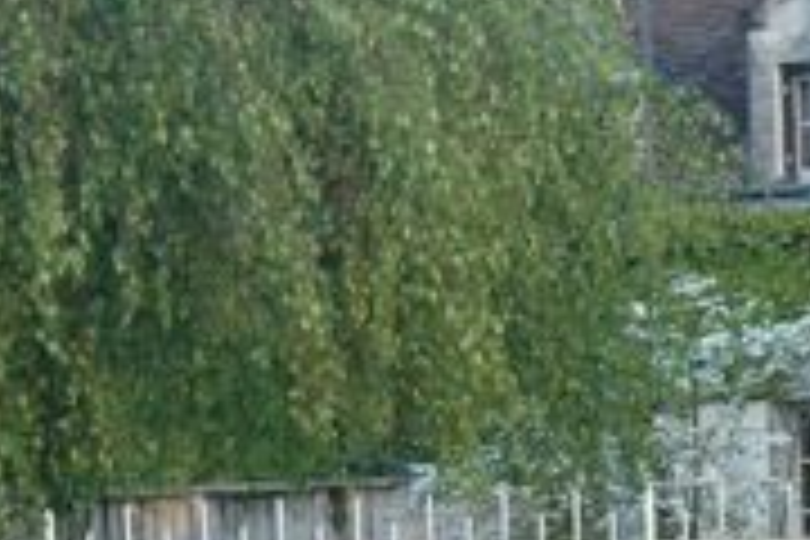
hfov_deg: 12.9
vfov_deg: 8.8
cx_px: 1030
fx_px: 3482
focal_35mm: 155
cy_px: 495
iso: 200
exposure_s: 1/60
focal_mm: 29
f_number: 4.5
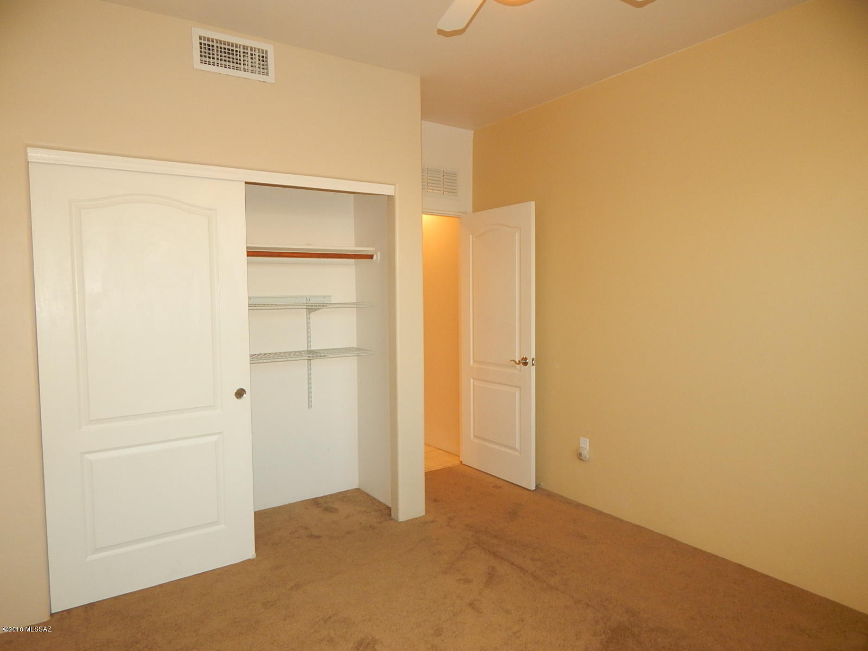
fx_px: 552
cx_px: 434
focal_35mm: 22
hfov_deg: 76.4
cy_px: 326
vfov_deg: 61.1
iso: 200
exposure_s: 1/30
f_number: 3
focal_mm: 4
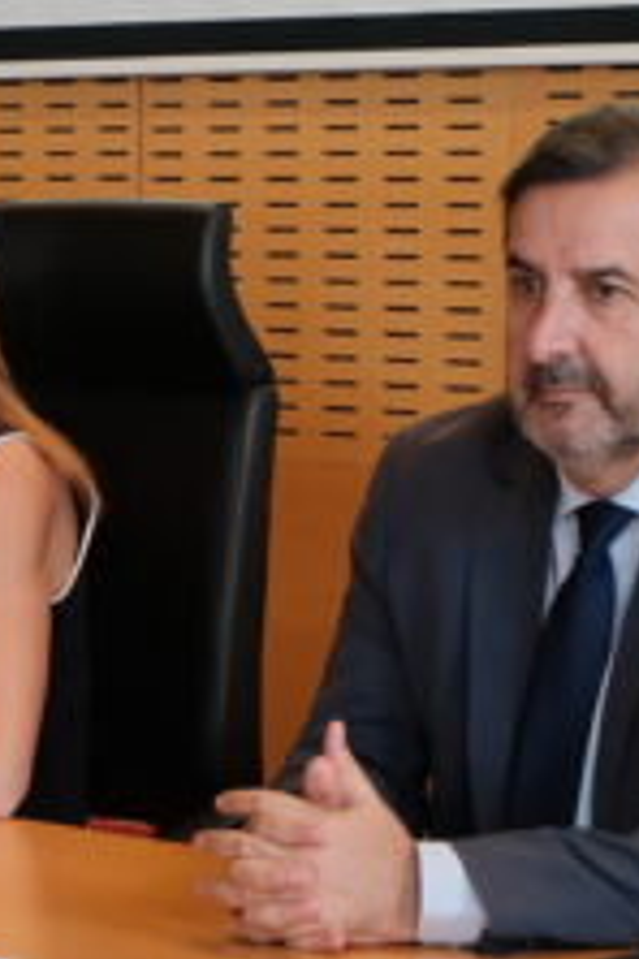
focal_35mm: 149
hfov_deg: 9.0
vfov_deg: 13.8
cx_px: -246
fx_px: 3967
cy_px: 343
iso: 1250
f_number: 5
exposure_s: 1/125
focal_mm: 34.3
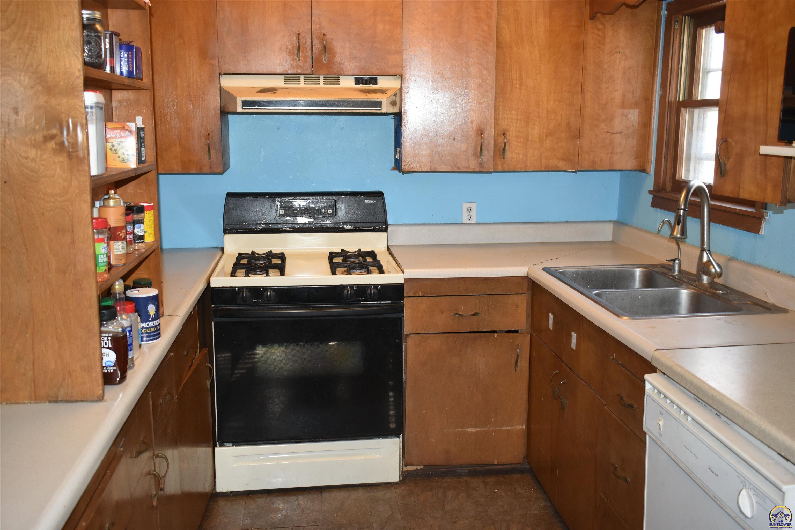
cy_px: 265
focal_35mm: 33
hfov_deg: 57.2
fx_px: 729
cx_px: 398
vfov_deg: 40.0
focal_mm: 22
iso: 800
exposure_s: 1/60
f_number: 4
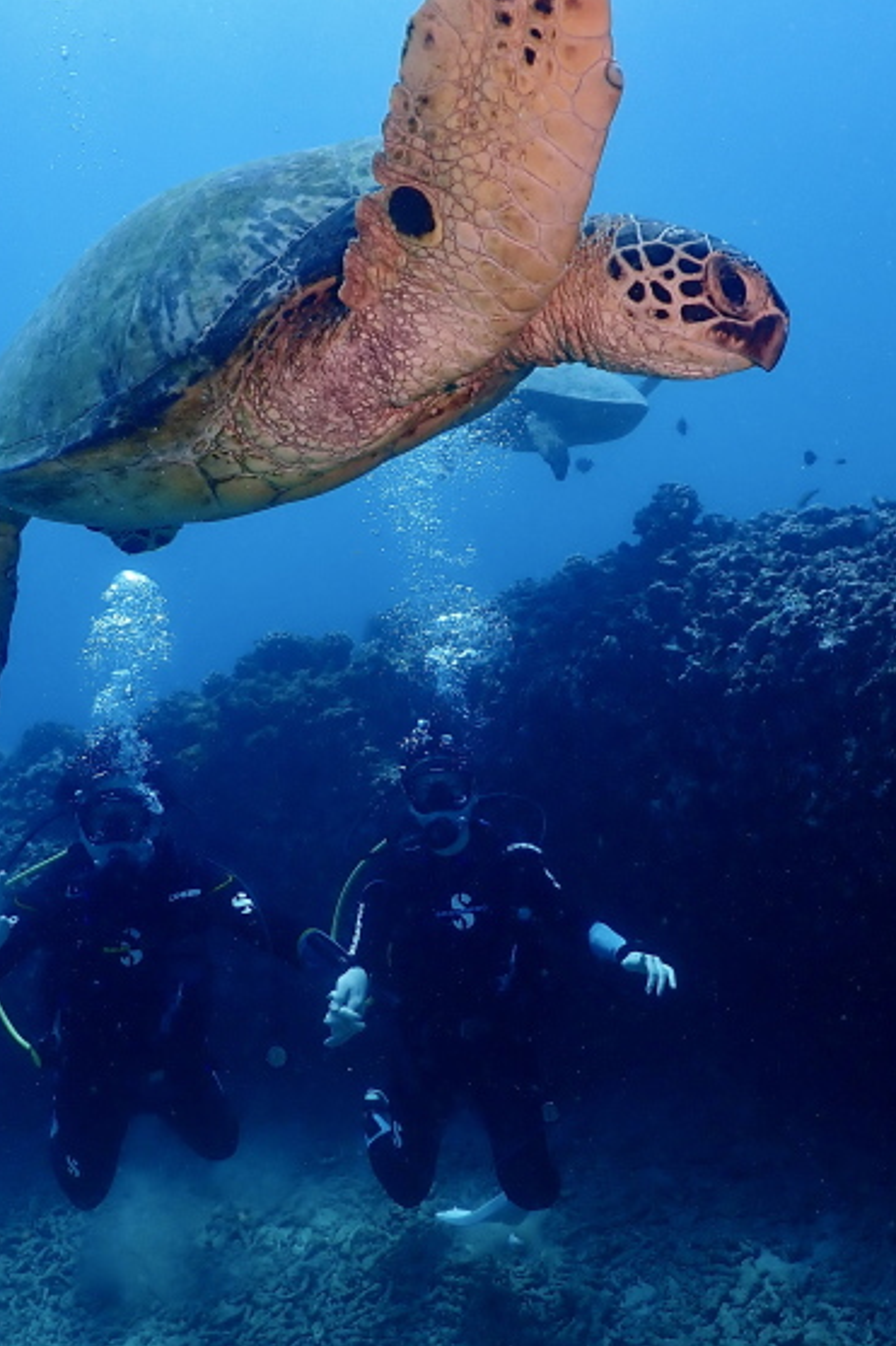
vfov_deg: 46.4
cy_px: 621
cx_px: 354
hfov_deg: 31.8
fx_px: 1569
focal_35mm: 42
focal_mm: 4.5
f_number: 2.8
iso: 100
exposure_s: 1/640
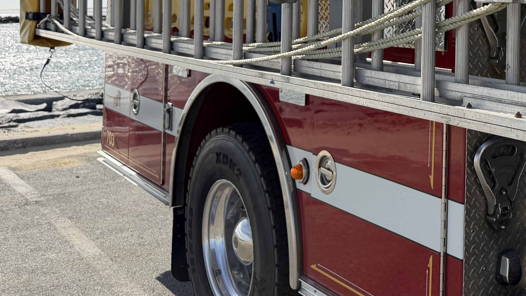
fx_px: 725
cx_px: 489
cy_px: 1
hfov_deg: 36.9
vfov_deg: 22.2
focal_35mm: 52
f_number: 1.78
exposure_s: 1/4975
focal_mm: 6.76
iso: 100
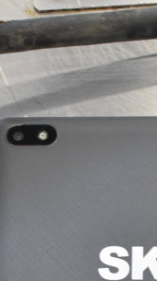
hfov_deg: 8.0
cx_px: 165
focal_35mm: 151
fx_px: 1120
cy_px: 420
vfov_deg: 13.4
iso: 1250
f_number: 4.5
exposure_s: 1/50
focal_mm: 32
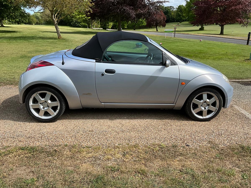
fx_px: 210
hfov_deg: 61.7
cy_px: 94
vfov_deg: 48.2
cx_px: 126
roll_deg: +1.5
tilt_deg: -21.3
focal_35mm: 29
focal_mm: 3
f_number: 1.8
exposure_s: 1/1195
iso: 25
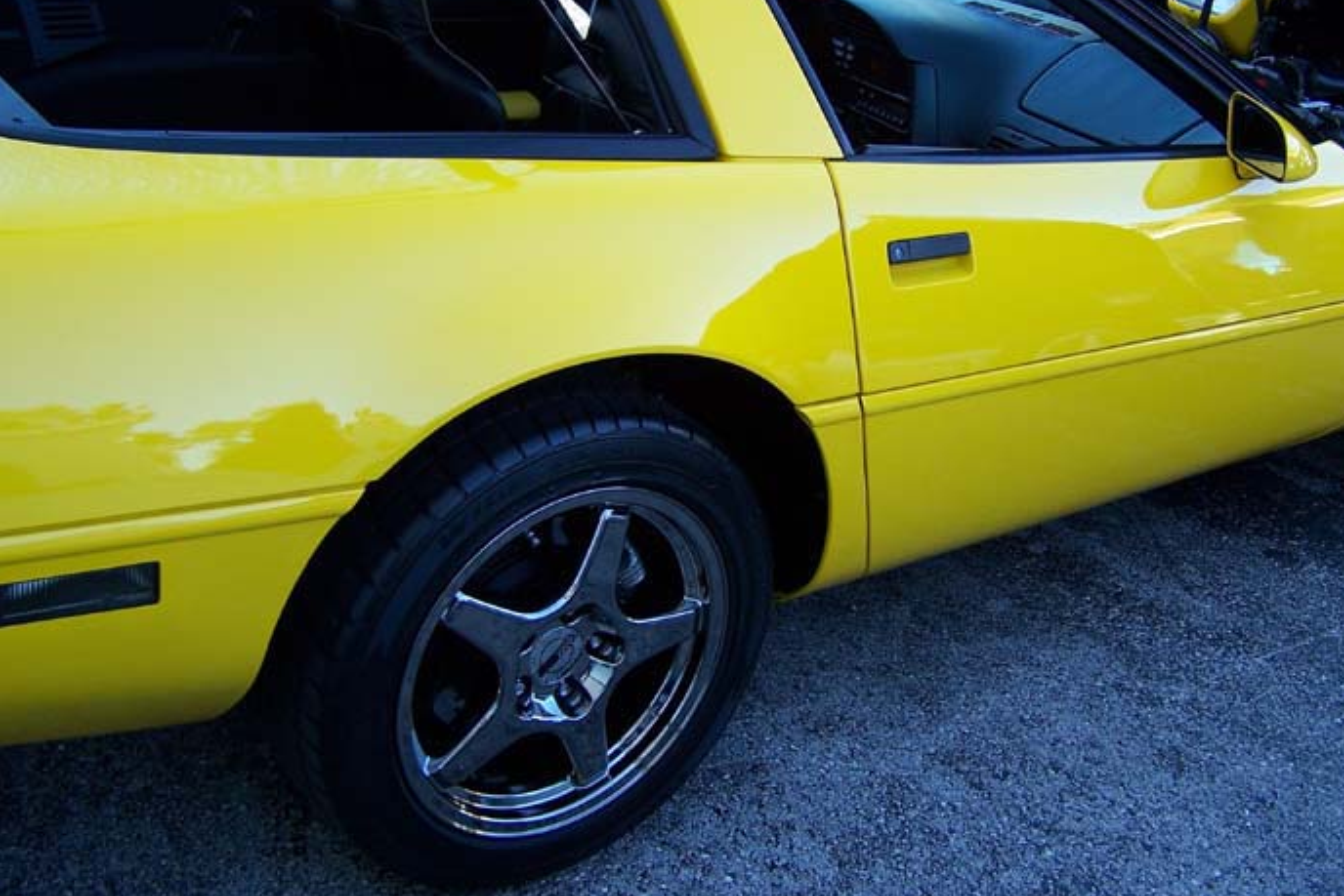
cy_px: 343
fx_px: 1718
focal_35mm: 46
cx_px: 746
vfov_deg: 29.2
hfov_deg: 42.7
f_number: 2.8
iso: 80
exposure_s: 1/125
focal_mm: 6.3
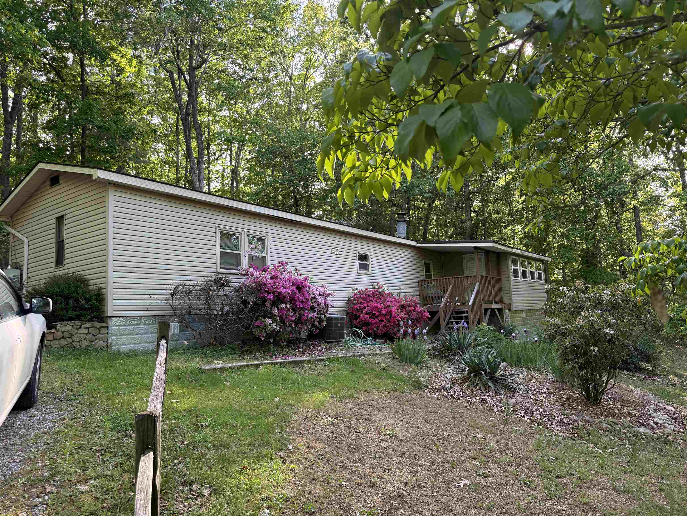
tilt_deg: +7.1
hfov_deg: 71.6
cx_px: 344
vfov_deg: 56.8
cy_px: 258
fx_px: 476
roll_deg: +2.9
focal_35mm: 24
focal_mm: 6.76
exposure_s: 1/323
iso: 100
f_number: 1.78
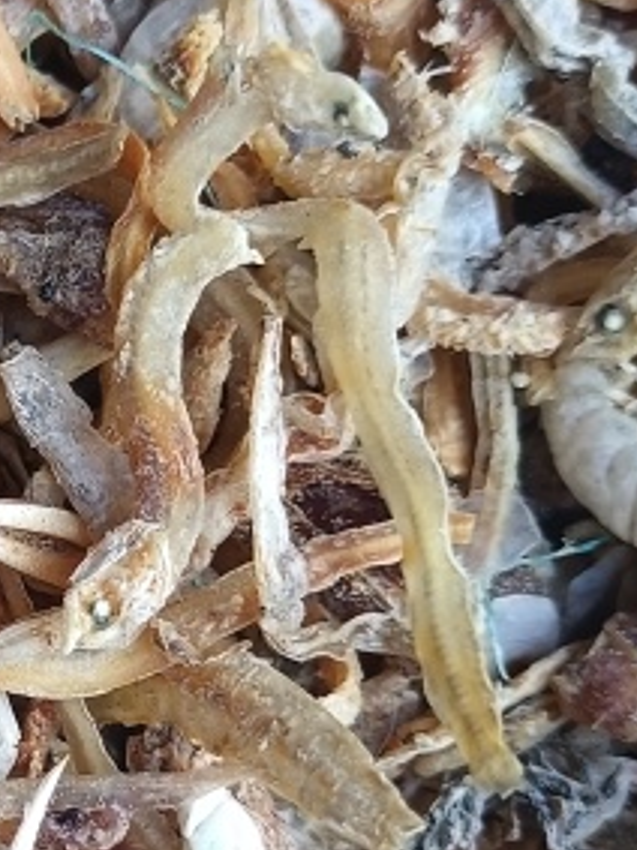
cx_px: -186
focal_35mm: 98
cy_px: 596
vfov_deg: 19.9
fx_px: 2406
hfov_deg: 14.5
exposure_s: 1/100
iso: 212
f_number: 1.8
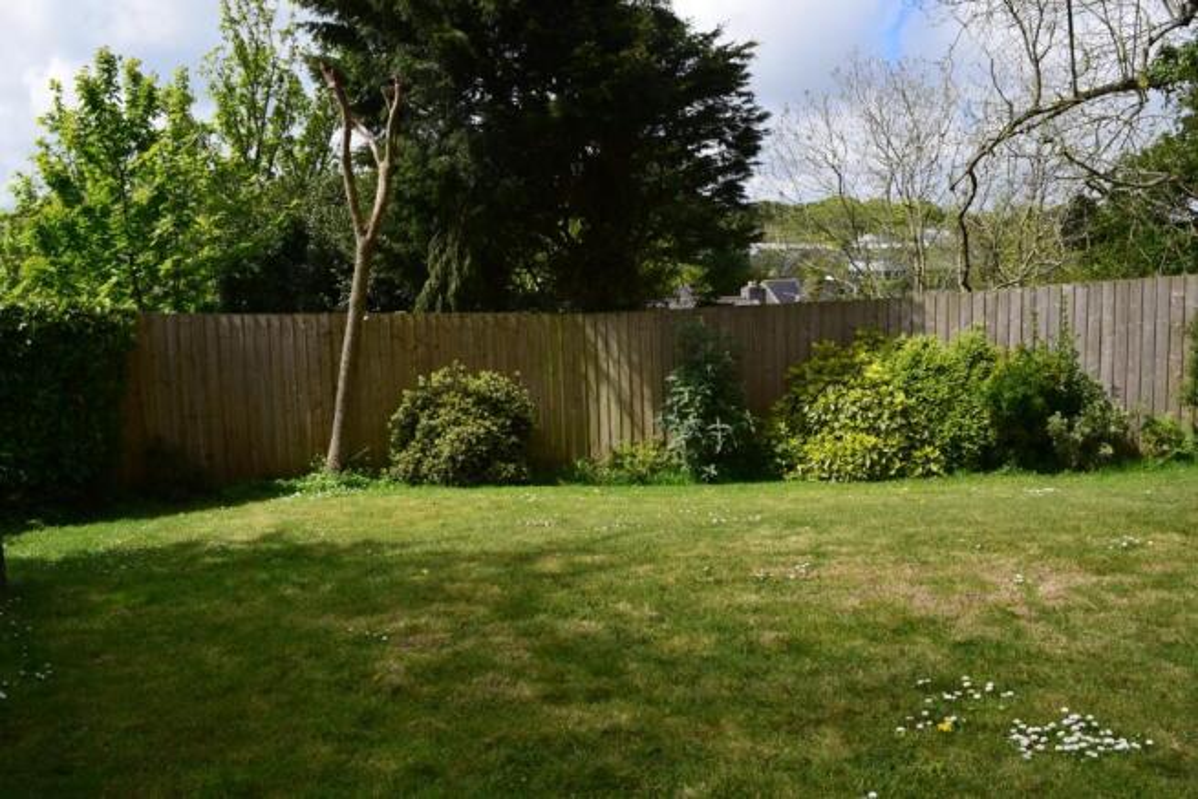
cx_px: 599
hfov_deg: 67.4
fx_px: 899
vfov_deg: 48.0
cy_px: 400
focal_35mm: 27
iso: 400
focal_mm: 18
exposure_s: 1/400
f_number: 11
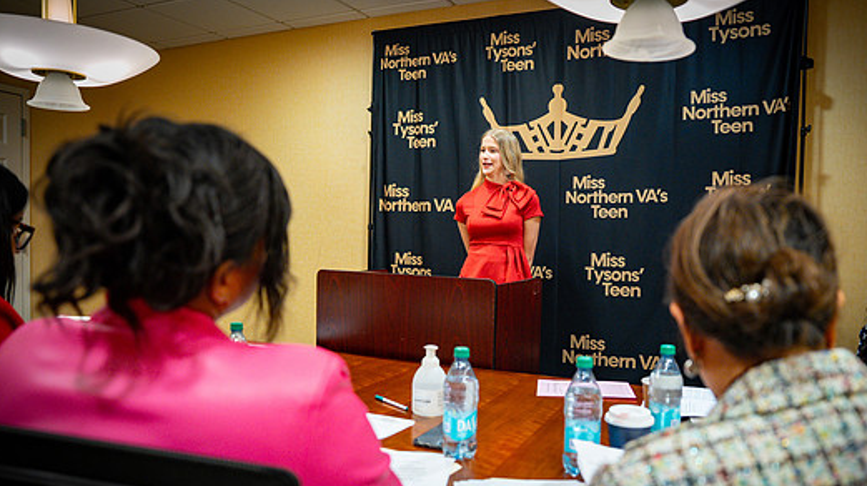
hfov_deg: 67.9
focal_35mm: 28
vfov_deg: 41.3
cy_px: 267
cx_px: 458
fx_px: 643
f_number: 2.8
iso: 1600
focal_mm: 24
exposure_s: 1/125
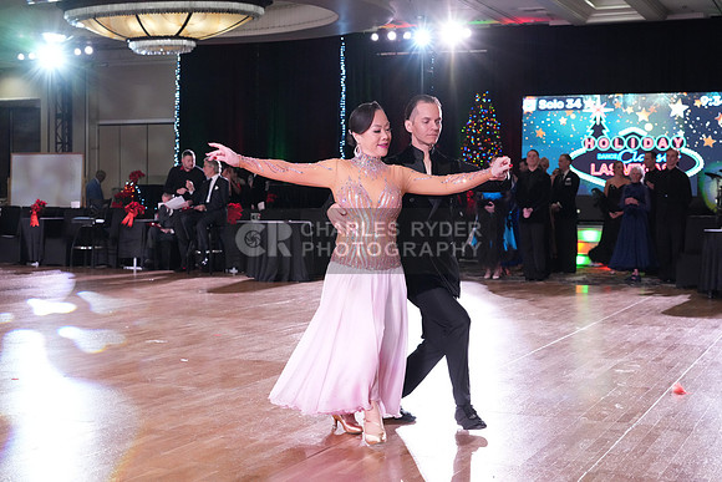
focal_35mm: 56
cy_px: 241
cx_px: 361
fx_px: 1123
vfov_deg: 24.2
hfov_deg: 35.6
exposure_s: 1/320
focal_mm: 56
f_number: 5.6
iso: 5000
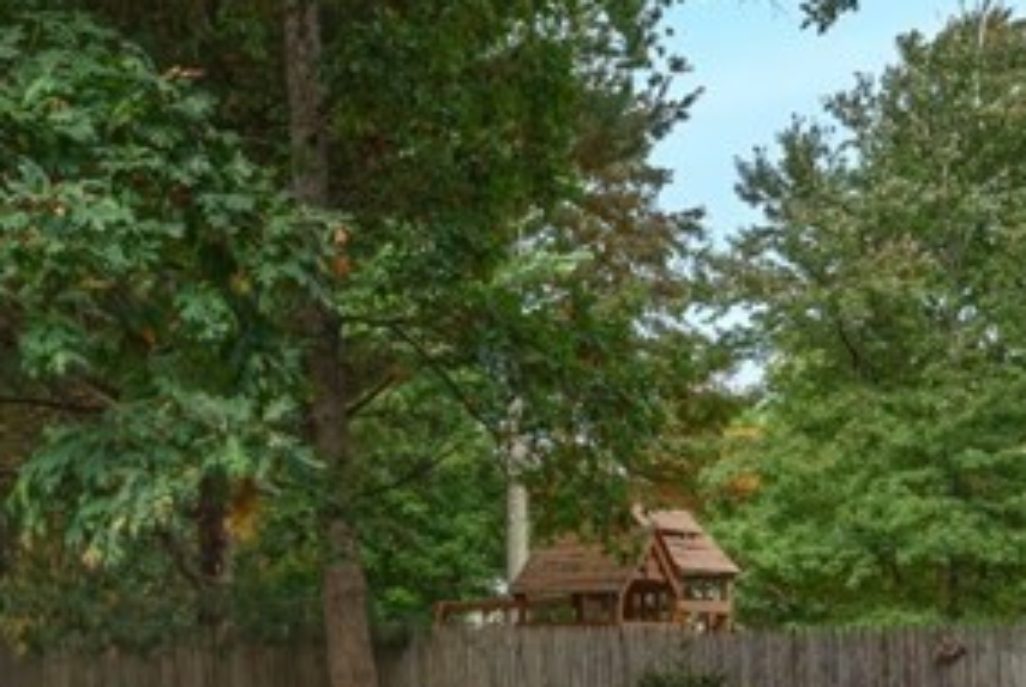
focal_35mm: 61
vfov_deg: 21.5
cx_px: 259
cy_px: 705
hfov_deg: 32.2
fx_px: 1741
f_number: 8
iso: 100
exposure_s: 1/10
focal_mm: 17
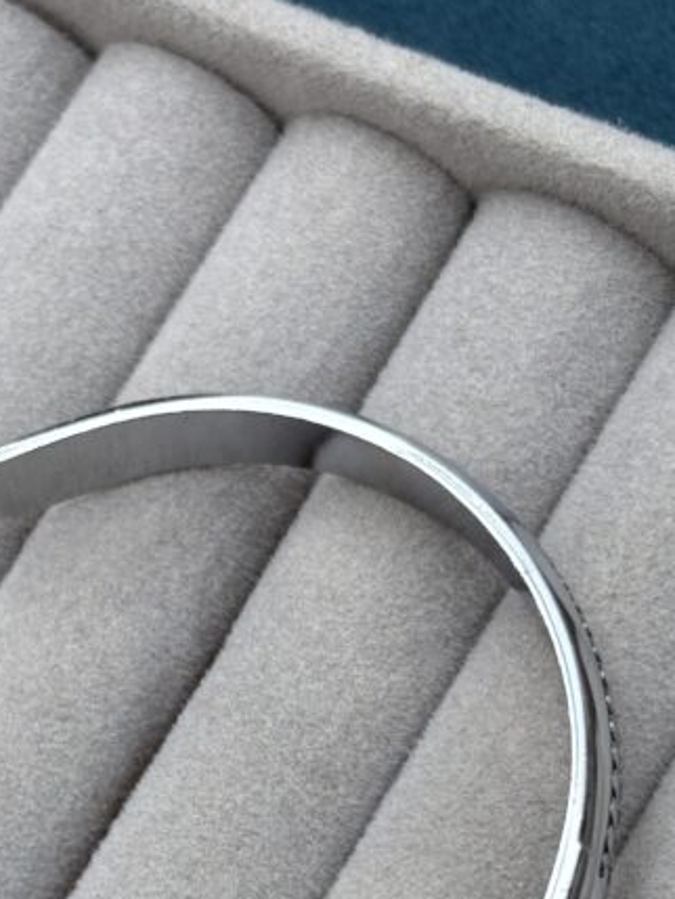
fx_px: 3222
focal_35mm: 124
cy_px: 813
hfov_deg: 11.9
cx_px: 155
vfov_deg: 15.7
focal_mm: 5.96
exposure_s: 1/1626
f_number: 1.6
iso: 32
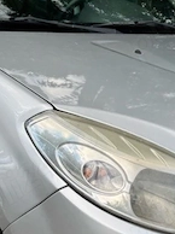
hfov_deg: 14.9
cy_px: 215
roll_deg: -4.4
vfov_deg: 19.5
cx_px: 68
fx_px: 669
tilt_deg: -19.9
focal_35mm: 99
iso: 80
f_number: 1.78
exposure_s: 1/464
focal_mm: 6.76
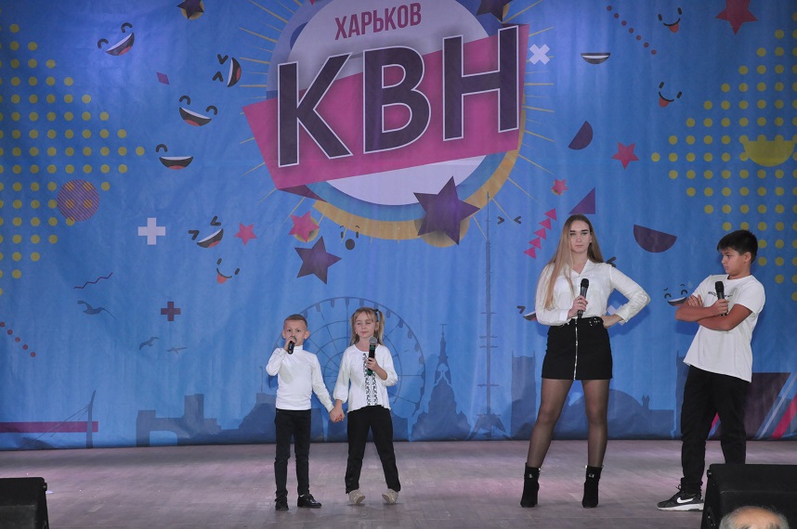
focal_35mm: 75
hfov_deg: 27.0
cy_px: 264
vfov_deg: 18.1
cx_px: 398
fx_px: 1659
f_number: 4.5
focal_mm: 50
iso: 1250
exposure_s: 1/100
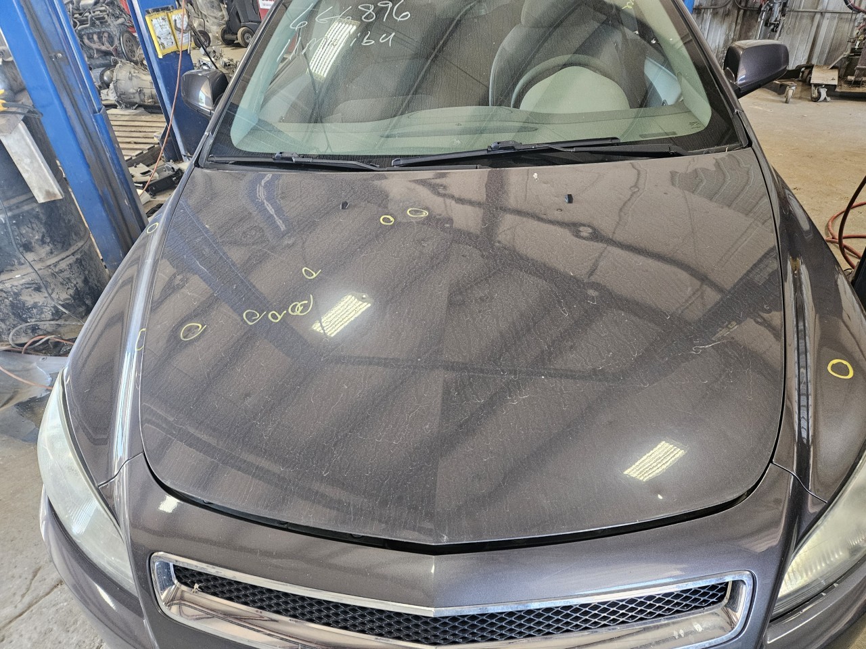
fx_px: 575
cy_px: 324
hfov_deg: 73.9
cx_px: 433
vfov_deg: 58.9
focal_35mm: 23
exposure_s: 1/120
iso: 640
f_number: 1.8
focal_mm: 5.4
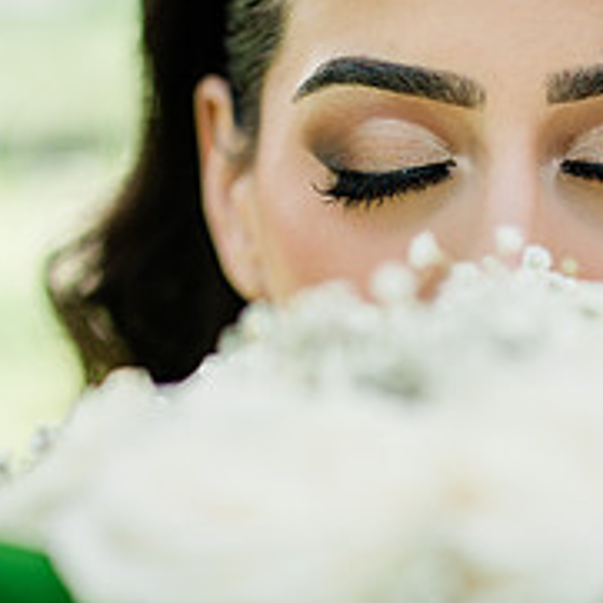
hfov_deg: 15.8
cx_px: 423
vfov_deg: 15.8
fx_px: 2168
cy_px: 343
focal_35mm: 110
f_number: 1.2
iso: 125
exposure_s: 1/1000
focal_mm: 35
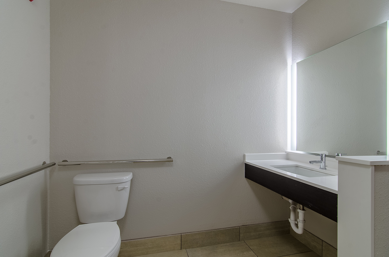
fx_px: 178
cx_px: 194
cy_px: 128
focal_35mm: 16
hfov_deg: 95.1
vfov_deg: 71.8
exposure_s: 1/13
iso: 200
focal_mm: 11
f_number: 9
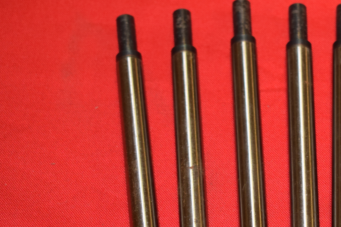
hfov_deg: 18.1
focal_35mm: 111
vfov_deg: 12.3
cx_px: 316
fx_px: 1052
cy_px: 148
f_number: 5
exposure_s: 1/125
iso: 800
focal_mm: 38
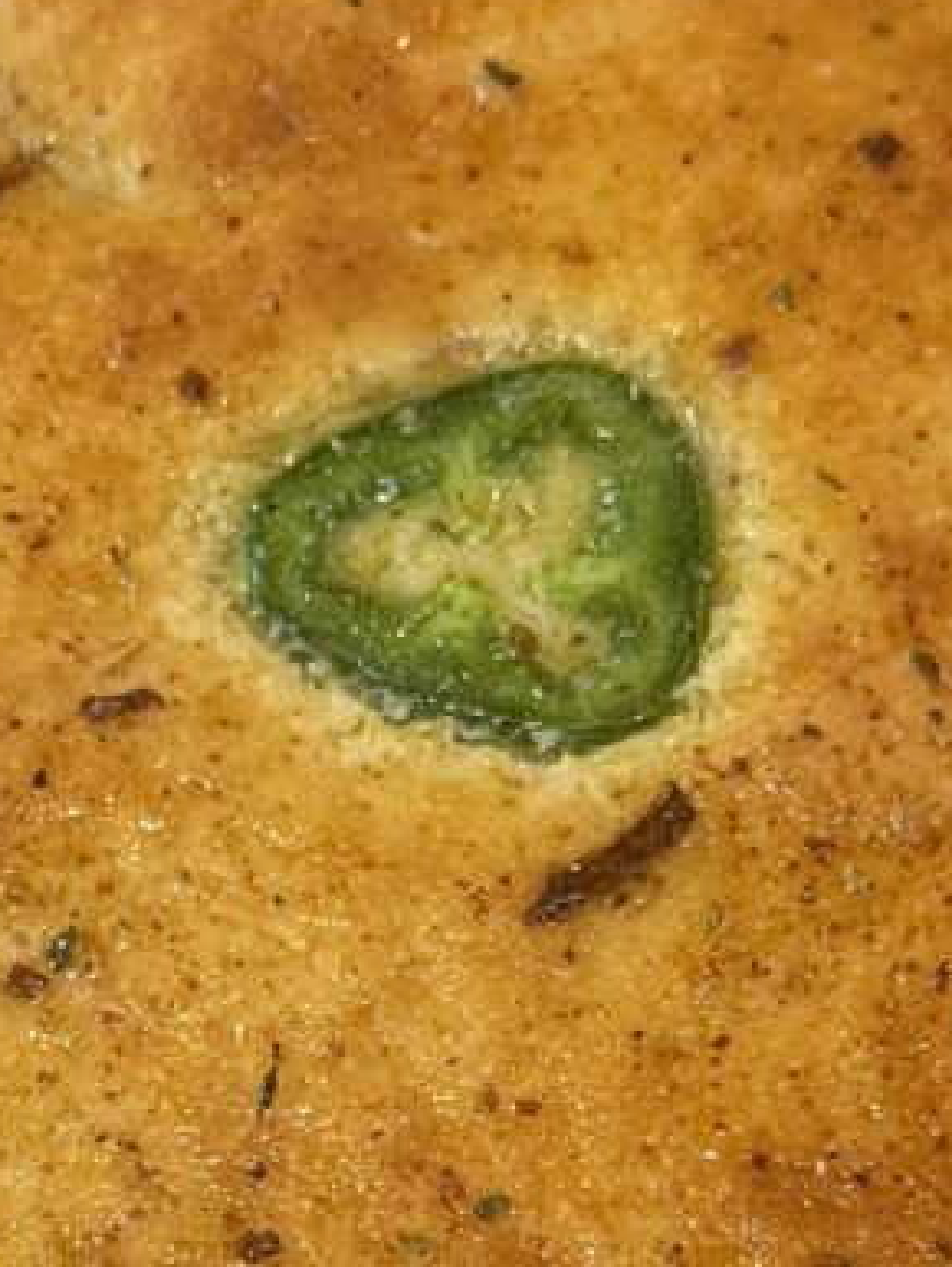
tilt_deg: -66.2
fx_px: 5824
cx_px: 279
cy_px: 1477
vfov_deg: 12.2
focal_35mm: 159
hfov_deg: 9.3
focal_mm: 6.76
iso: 100
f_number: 1.78
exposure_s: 1/120
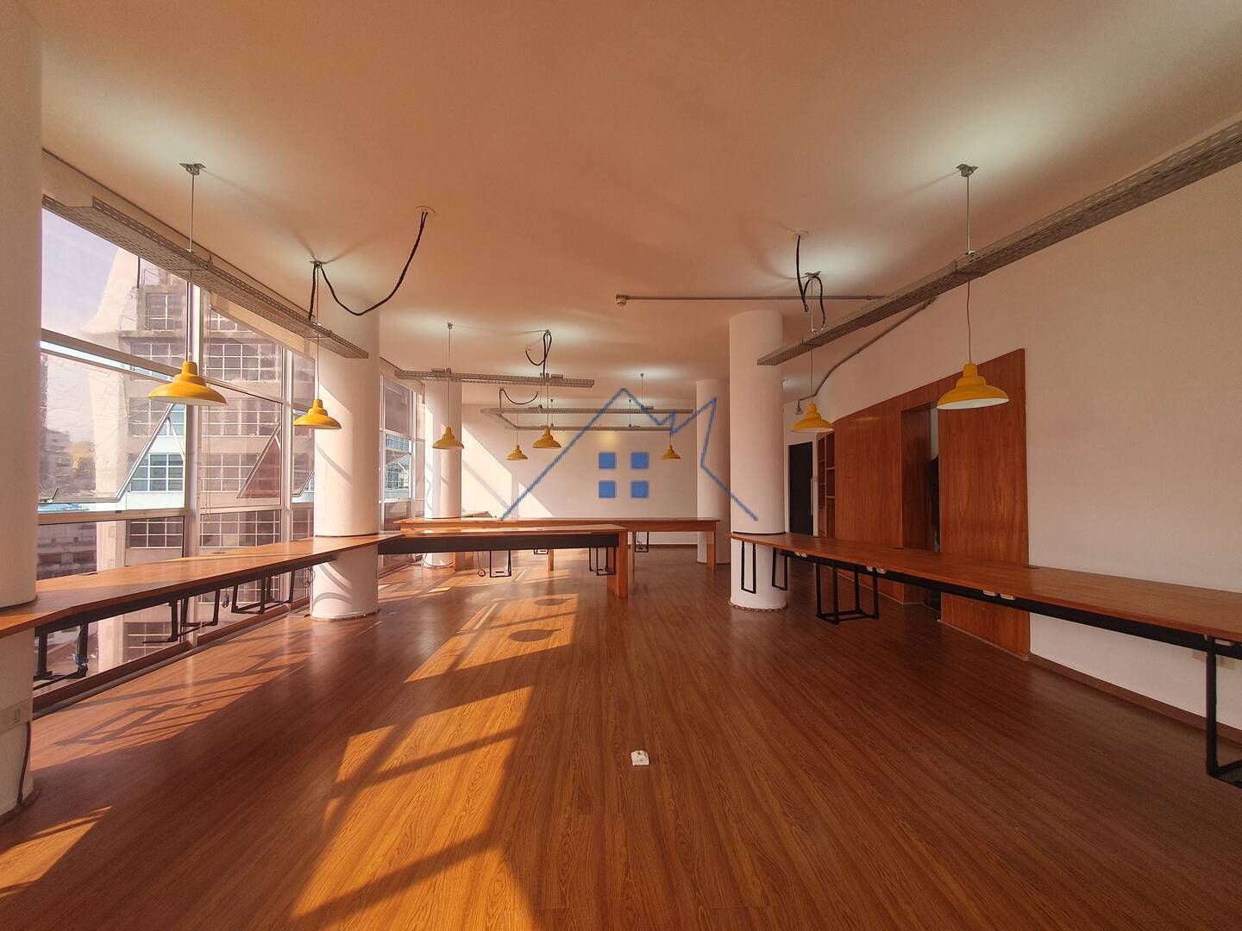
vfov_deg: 89.9
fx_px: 466
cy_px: 466
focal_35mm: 13
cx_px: 621
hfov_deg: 106.2
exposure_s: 1/208
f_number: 2.2
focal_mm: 1.8
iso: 50
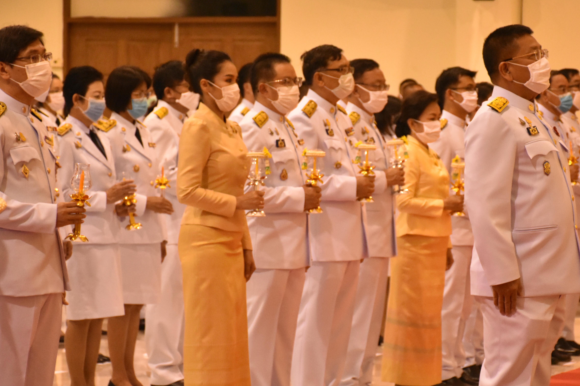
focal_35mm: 162
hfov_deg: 12.7
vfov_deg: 8.5
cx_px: 358
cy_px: 228
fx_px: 2604
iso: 4000
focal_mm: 85
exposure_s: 1/100
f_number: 5.3
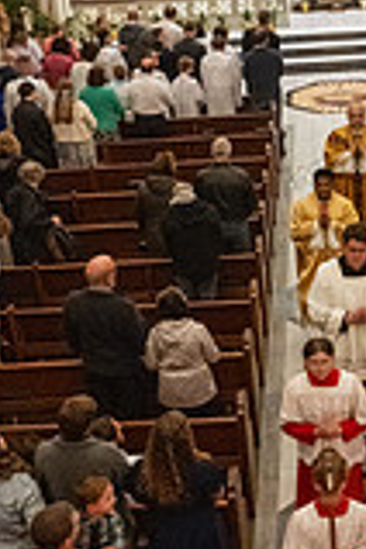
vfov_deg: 29.6
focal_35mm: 68
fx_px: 1037
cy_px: 256
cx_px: 290
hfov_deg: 19.8
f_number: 8
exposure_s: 1/60
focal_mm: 24
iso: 5000
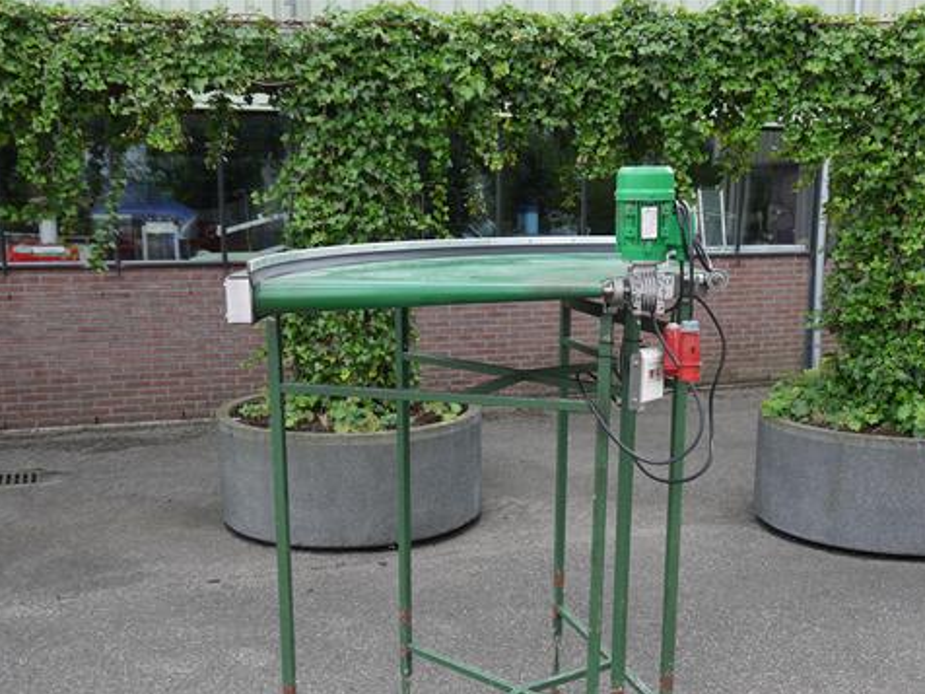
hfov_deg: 43.8
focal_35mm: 43
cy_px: 463
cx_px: 513
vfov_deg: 33.3
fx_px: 1149
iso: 100
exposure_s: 1/200
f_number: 5
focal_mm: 16
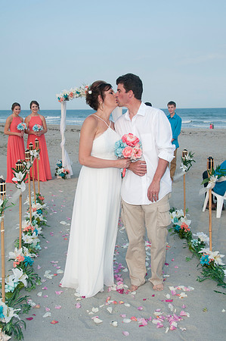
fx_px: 411
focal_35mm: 44
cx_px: 113
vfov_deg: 45.0
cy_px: 170
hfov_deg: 30.8
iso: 100
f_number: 7.1
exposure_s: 1/250
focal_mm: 29
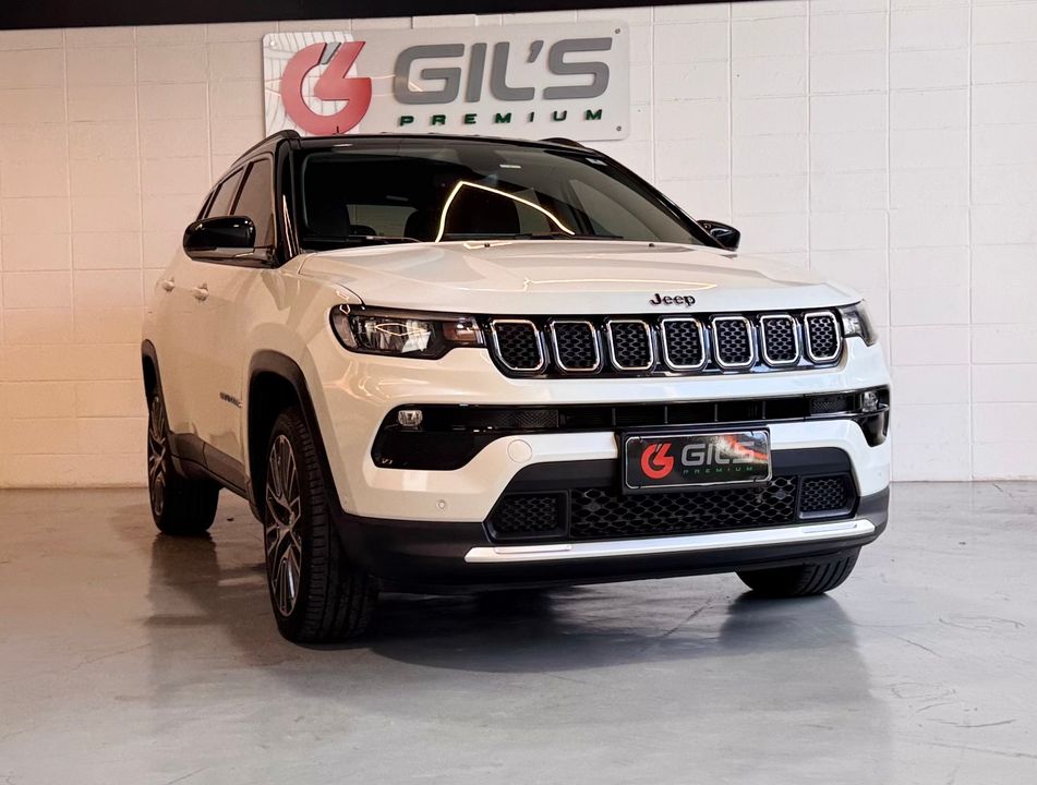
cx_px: 518
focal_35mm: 24
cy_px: 392
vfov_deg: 57.1
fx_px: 721
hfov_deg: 71.4
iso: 80
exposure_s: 1/120
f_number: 1.78
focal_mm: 6.76
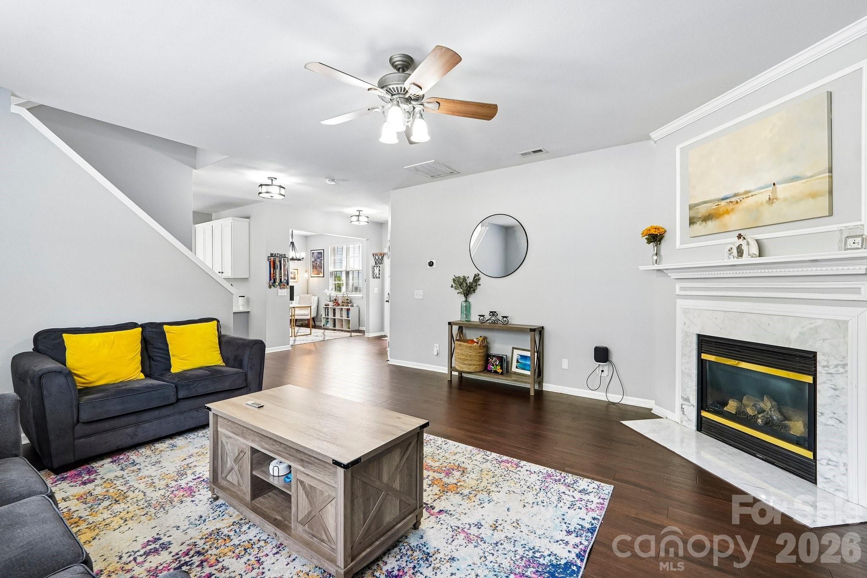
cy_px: 289
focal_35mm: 15
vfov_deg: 77.3
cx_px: 434
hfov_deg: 100.4
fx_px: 361
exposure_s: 1/8
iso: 400
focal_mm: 10
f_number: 8
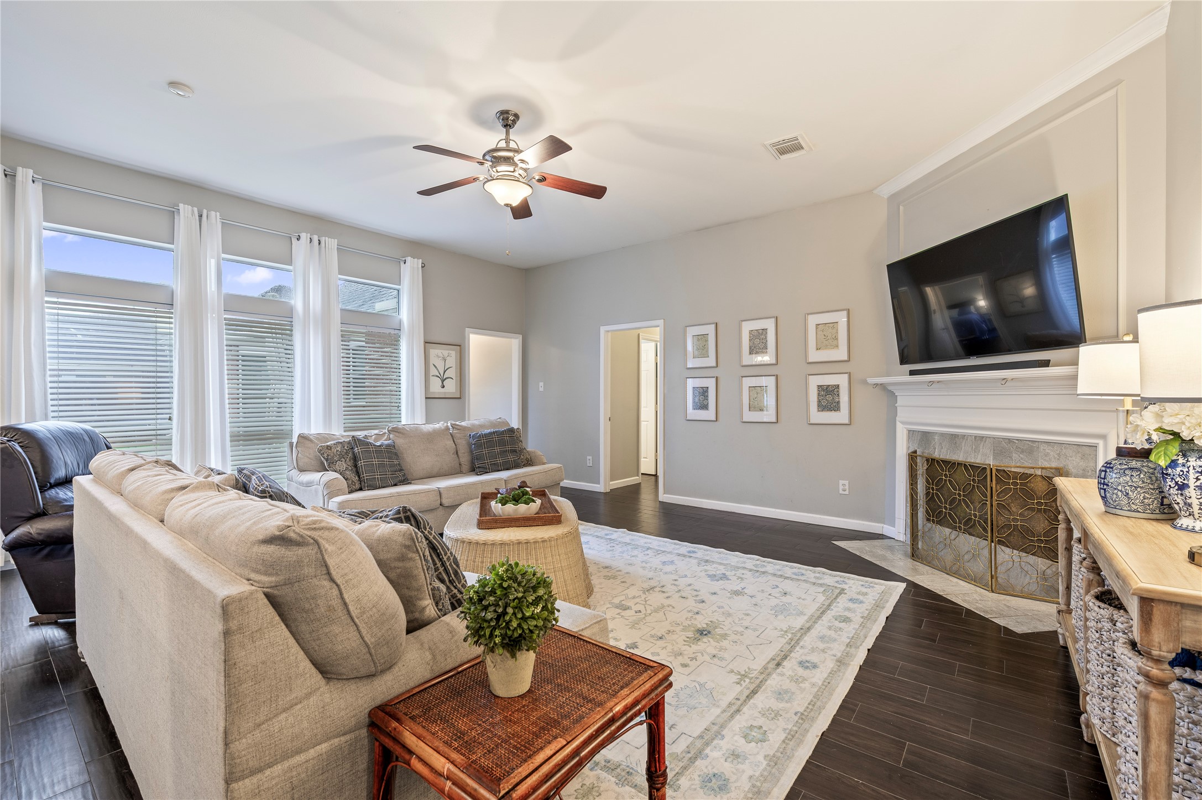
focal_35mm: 15
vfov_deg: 77.2
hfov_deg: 100.4
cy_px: 400
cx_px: 601
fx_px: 500
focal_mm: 15
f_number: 5.6
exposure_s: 1.3
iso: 125
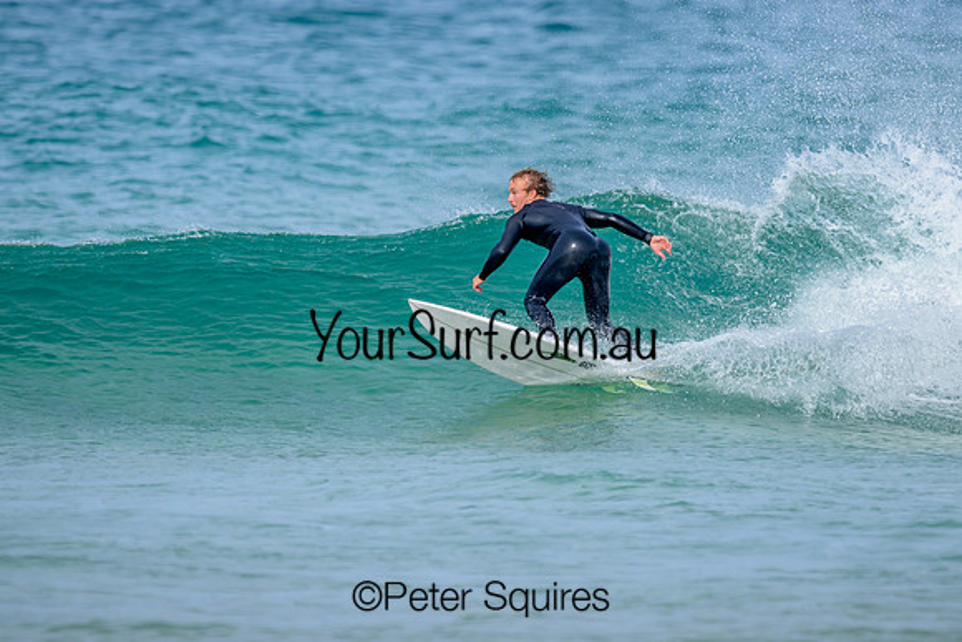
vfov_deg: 1.3
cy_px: 290
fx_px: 29416
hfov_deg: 1.9
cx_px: 534
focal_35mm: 1101
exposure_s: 1/2000
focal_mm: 800
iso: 280
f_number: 6.3
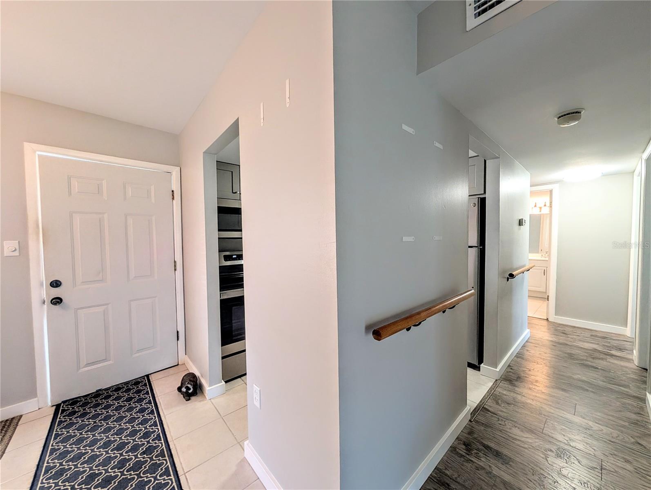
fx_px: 226
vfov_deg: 94.6
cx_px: 326
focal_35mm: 12
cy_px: 245
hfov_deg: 110.5
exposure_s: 1/120
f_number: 1.7
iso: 248
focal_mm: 2.02
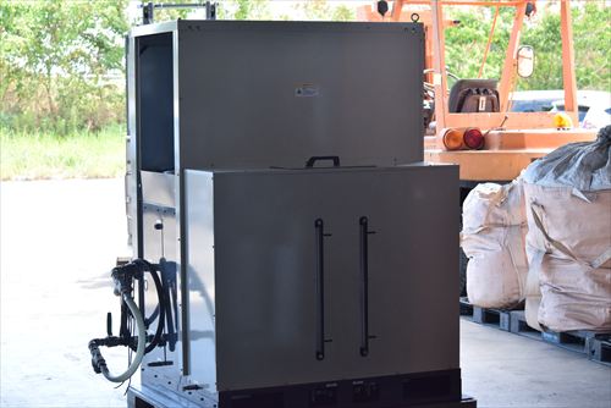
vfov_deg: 16.6
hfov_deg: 24.6
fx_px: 1401
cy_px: 204
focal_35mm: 82
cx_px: 306
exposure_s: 1/500
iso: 1250
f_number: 6.3
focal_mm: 55
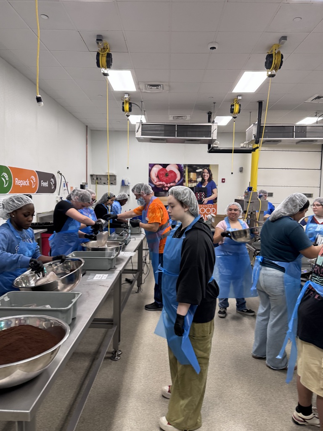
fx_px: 299
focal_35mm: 24
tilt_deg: -6.3
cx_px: 162
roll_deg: +1.8
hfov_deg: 56.8
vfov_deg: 71.6
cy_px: 216
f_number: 1.78
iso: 200
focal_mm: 6.76
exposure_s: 1/110
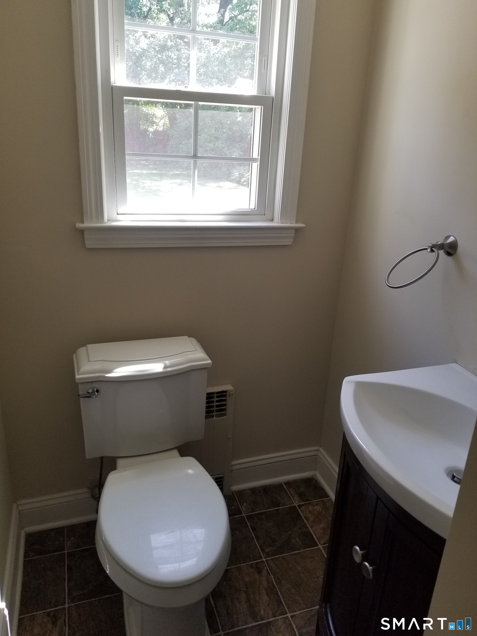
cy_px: 318
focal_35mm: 26
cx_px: 238
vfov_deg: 67.3
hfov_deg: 53.1
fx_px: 478
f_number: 1.7
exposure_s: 1/120
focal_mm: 4.25
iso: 100
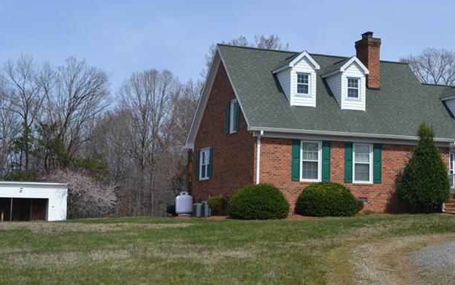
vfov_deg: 18.3
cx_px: 338
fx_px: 881
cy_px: 79
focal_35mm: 71
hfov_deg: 28.6
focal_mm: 28
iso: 100
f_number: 8
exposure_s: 1/250
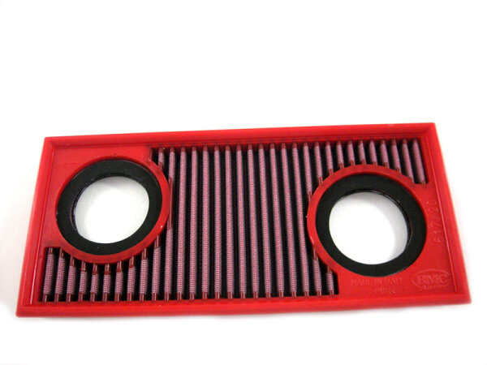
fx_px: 492
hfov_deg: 52.6
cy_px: 182
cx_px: 244
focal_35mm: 35
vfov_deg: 40.7
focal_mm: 5.7
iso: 310
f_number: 2.8
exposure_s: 1/53
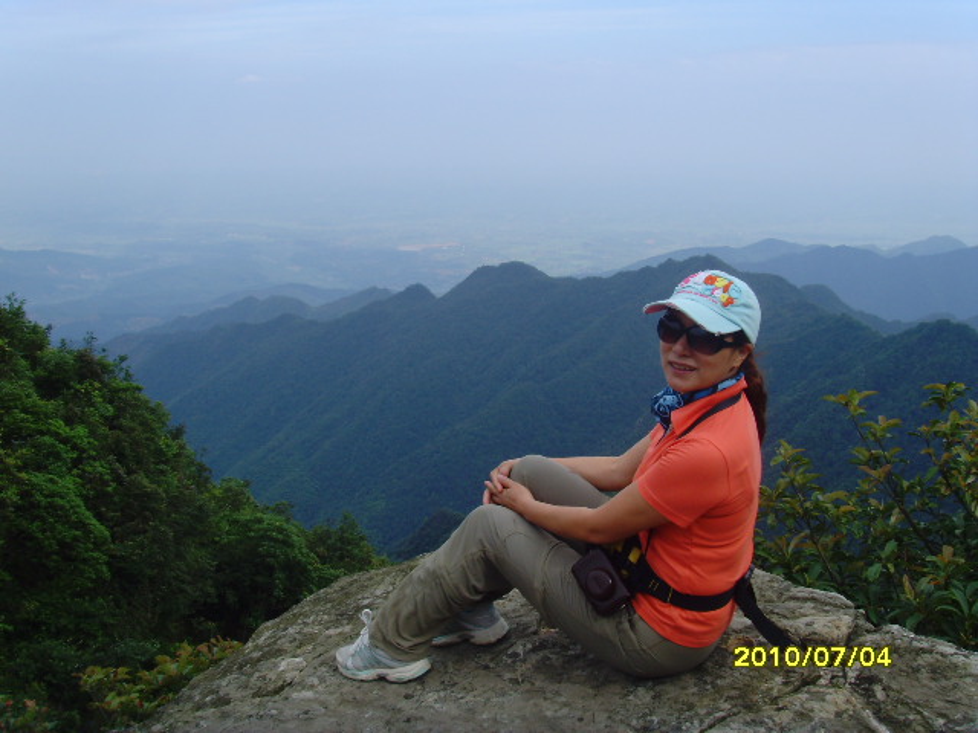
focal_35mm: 39
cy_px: 366
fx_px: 1102
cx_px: 489
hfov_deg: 47.9
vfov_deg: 36.8
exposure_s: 1/180
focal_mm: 6.6
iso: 80
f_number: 6.3
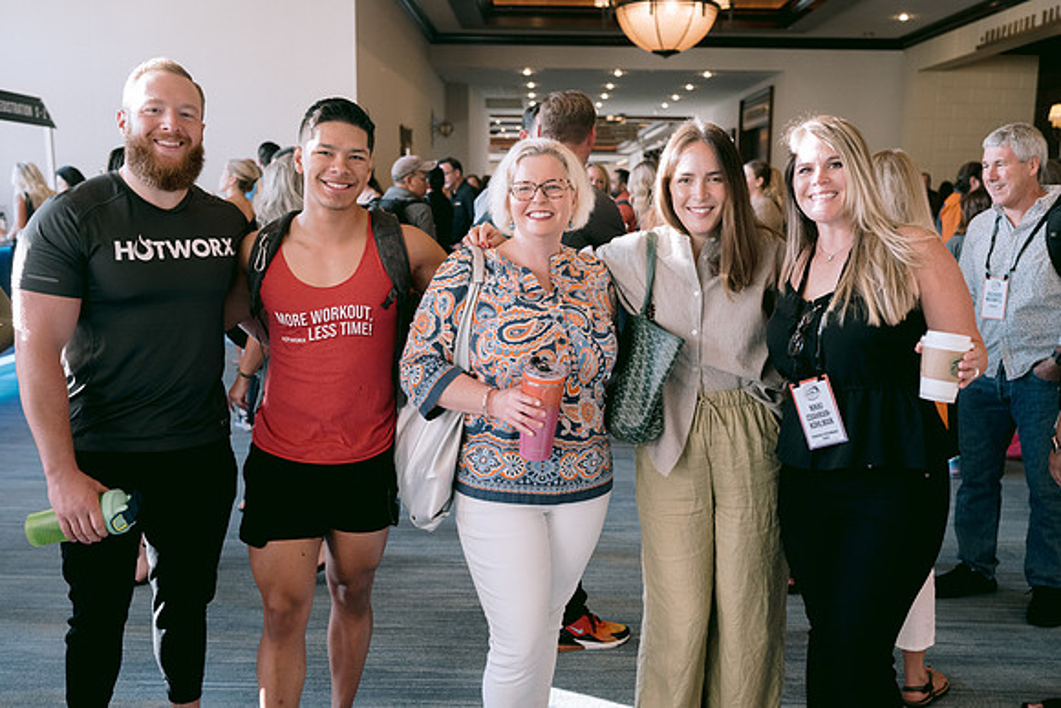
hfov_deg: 54.4
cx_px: 530
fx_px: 1032
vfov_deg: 37.9
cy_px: 354
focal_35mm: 35
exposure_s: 1/250
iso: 800
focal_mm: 35
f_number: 3.5
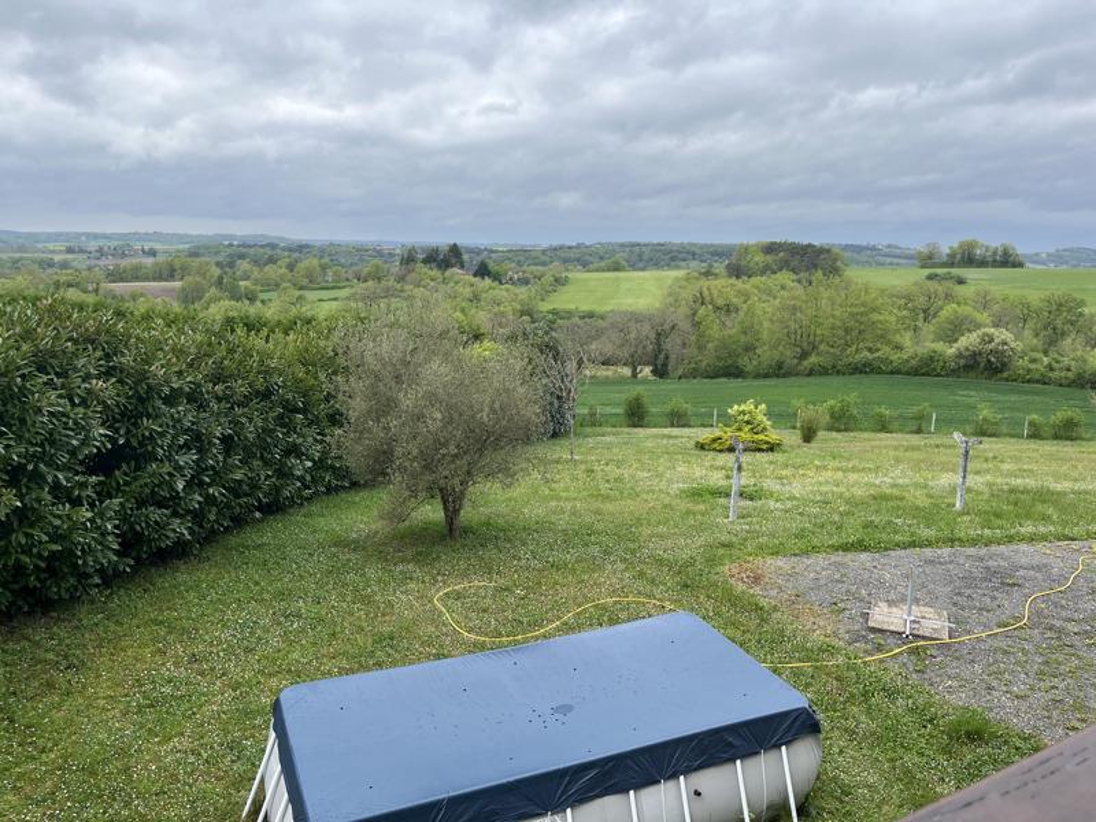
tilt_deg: -12.3
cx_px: 548
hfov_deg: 67.3
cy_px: 411
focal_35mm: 26
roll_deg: -1.2
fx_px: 823
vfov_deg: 53.1
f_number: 1.6
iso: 50
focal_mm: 5.1
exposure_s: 1/751
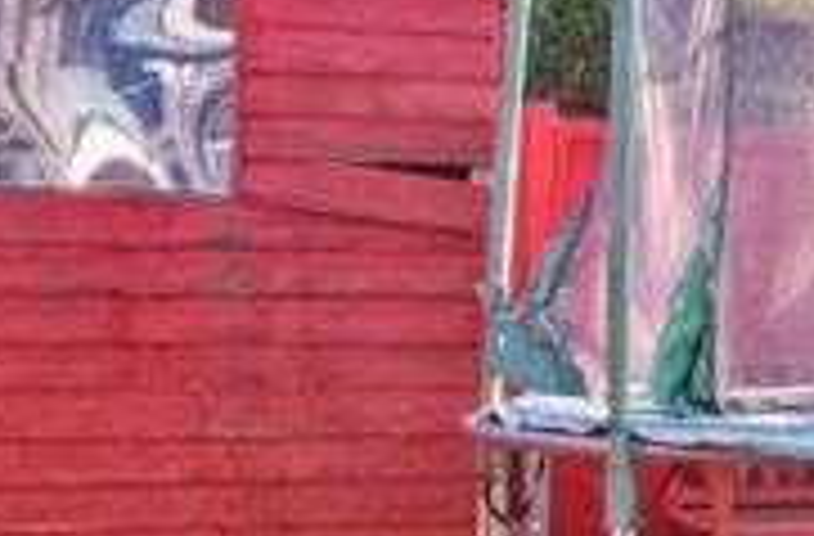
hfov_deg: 18.0
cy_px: 221
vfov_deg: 12.4
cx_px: 940
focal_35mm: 109
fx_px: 2454
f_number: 14
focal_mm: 20
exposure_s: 1/10
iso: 200
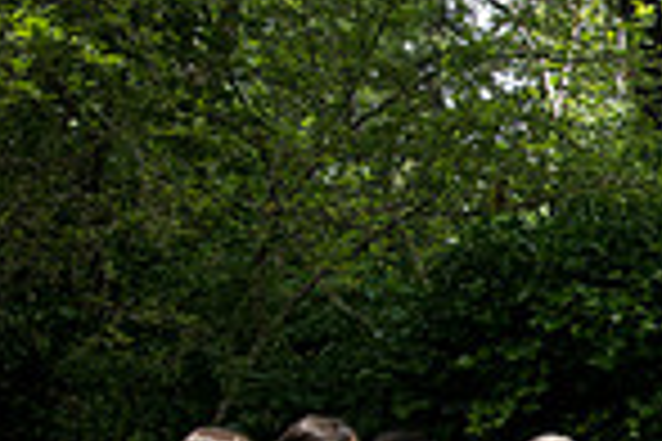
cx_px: 1301
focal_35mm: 95
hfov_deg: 16.6
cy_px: 596
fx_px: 1747
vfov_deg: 13.8
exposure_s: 1/400
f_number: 4
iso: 125
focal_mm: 24
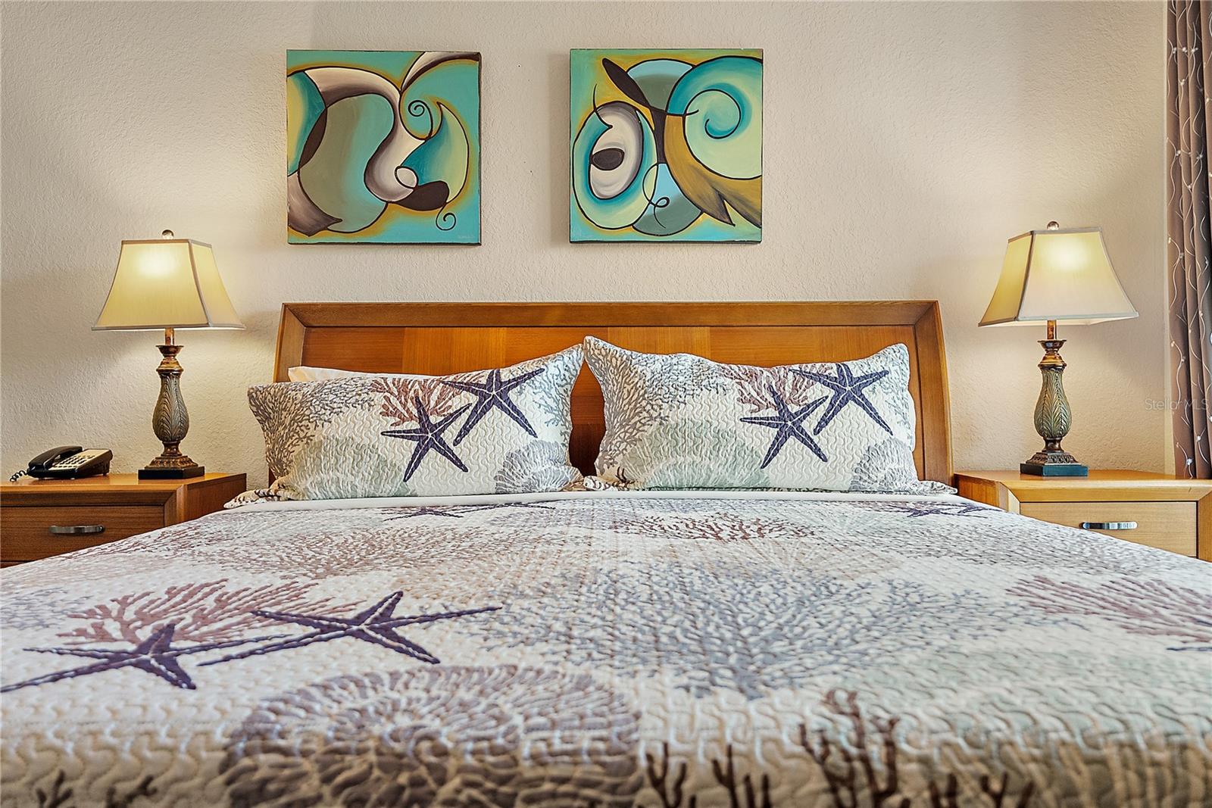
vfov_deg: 49.6
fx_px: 875
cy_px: 404
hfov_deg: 69.4
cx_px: 606
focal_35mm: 26
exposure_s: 1/80
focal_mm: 26
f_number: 4
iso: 1600
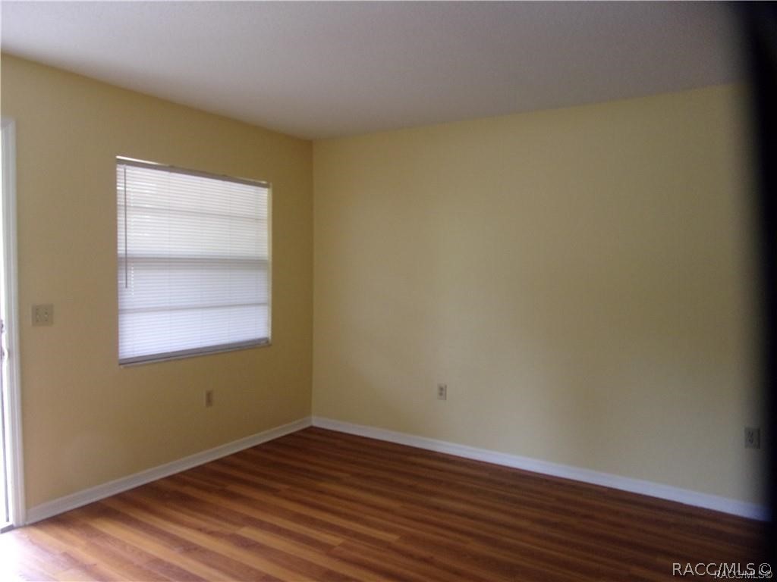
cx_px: 388
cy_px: 291
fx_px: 539
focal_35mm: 24
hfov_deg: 71.6
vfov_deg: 56.8
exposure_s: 1/34
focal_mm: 4.3
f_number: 3.3
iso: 168
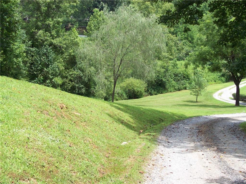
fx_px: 398
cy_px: 92
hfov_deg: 34.3
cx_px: 123
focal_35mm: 56
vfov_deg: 26.1
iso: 80
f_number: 3.4
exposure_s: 1/329
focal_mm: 9.4
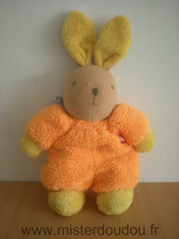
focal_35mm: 38
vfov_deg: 49.0
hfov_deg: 37.7
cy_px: 120
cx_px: 90
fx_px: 262
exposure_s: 1/15.4
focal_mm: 6.3
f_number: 3.1
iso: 200
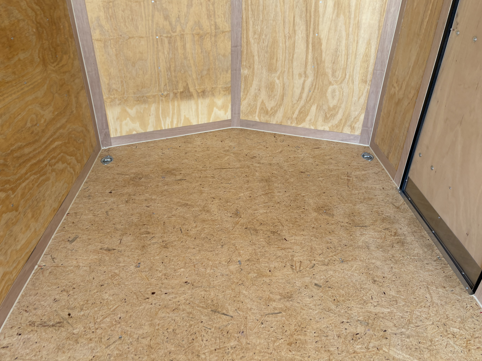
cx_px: 237
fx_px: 376
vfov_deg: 51.4
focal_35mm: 27
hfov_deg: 65.3
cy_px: 177
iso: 32
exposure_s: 1/121
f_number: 1.6
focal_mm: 5.96
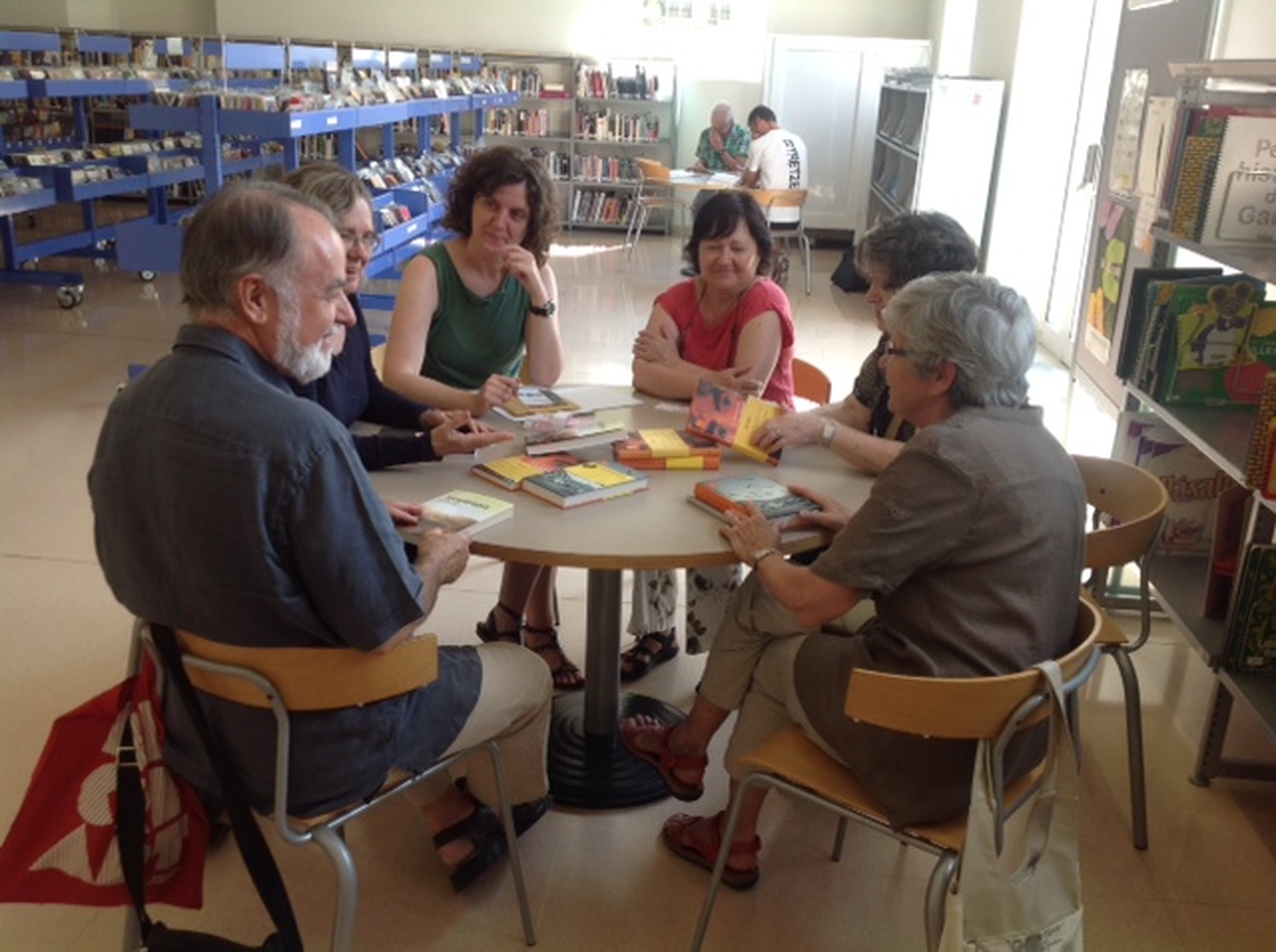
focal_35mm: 35
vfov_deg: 40.6
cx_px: 638
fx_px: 1288
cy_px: 476
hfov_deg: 52.7
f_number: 2.4
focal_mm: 4.28
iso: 50
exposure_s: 1/50
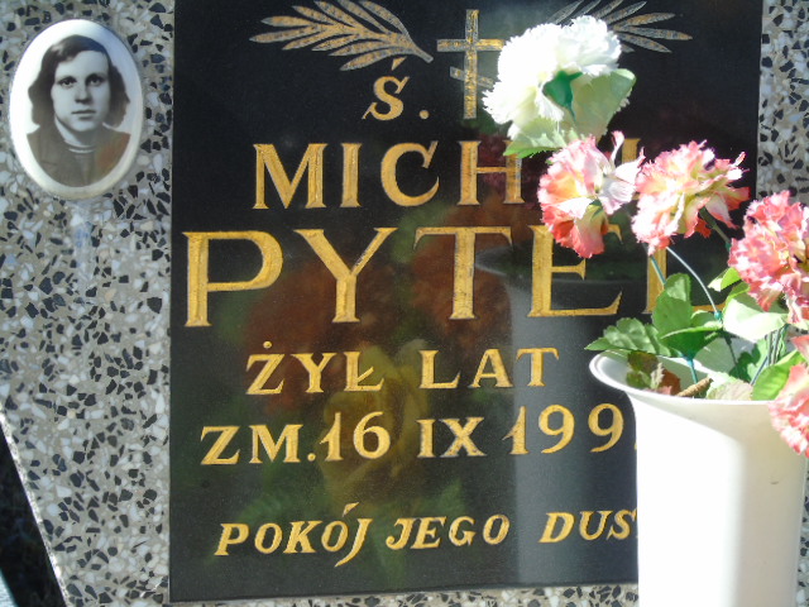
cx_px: 404
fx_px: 4347
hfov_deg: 10.6
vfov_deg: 8.0
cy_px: 304
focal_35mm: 186
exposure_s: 1/160
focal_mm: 33
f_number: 5
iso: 80
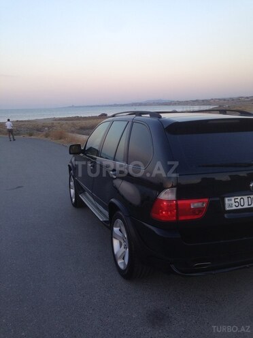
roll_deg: +0.1
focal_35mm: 33
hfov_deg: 42.9
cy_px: 169
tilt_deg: -9.0
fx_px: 322
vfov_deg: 55.4
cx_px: 126
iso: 50
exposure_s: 1/178
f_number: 2.4
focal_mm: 4.12
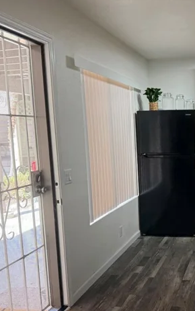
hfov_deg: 29.7
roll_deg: +1.6
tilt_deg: -8.4
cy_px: 181
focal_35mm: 41
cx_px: 185
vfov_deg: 48.0
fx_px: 348
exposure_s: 1/120
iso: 320
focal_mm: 6.76
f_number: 1.78
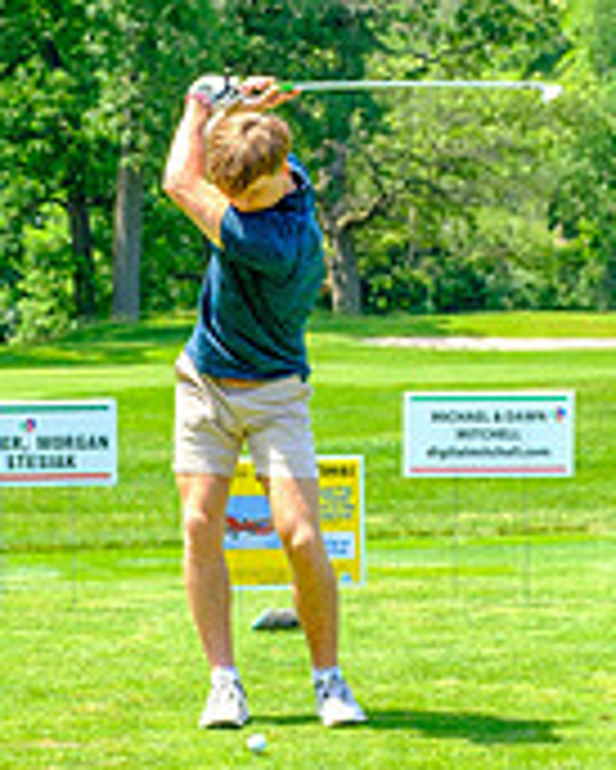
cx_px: 279
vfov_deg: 13.9
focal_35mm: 138
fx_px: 3142
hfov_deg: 11.2
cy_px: 333
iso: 200
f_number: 5
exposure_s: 1/500
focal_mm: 37.4
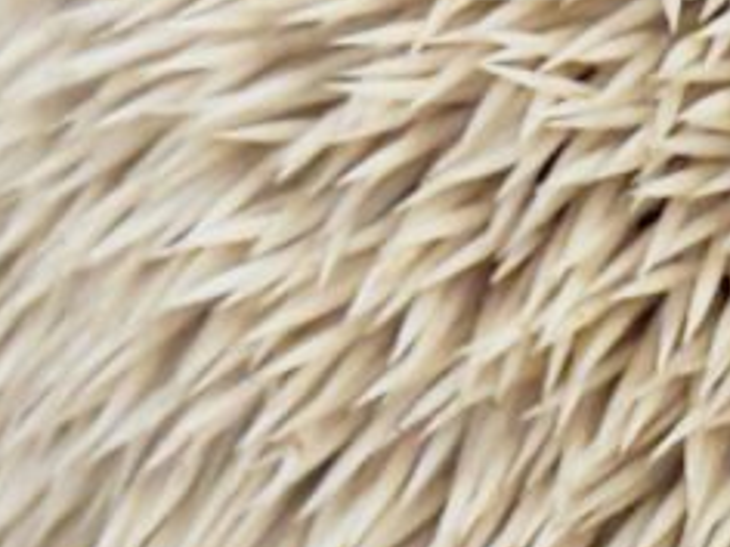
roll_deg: -0.7
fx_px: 5567
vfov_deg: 5.6
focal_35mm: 264
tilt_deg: -12.4
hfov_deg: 7.3
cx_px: 1253
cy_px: 649
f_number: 1.6
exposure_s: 1/50
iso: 40
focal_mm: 5.96
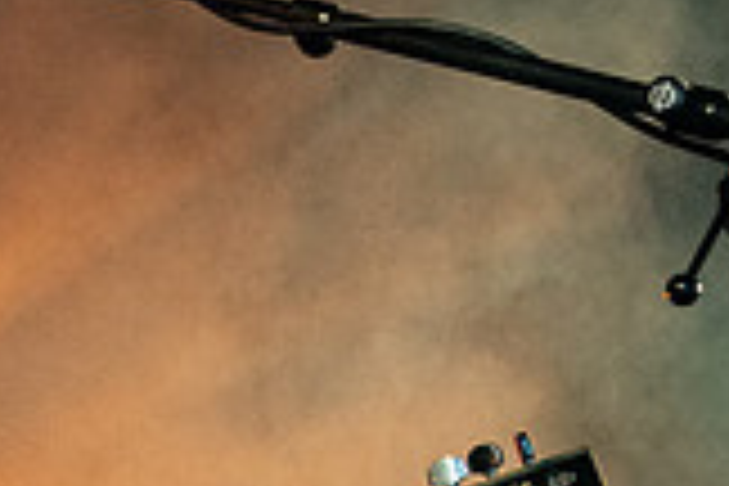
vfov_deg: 4.2
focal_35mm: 324
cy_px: 364
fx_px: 6560
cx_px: -468
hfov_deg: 6.3
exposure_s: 1/800
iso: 6400
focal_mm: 85
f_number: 5.6
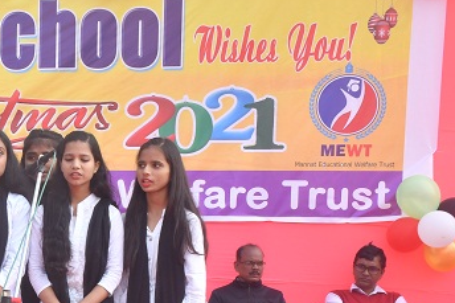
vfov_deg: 14.5
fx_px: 1175
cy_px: 282
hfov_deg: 20.9
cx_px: -40
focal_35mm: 93
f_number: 16
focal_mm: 27
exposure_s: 1/100
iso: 400
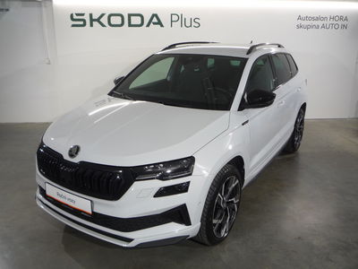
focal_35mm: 30
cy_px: 134
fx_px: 310
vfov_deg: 46.8
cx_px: 179
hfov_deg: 60.0
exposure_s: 1/30
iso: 125
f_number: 3.3
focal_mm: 5.2
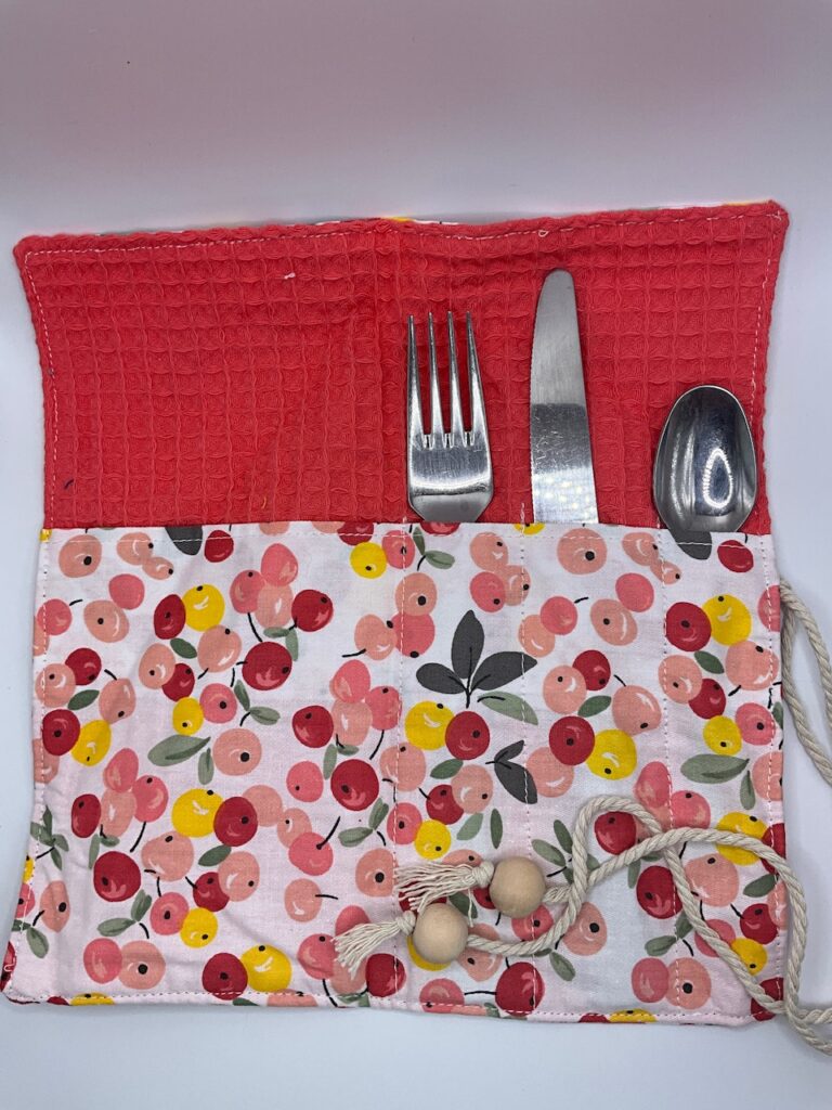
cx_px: 416
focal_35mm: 29
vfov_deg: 61.7
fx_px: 929
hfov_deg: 48.2
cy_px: 555
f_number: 1.8
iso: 25
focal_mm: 3
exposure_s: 1/257
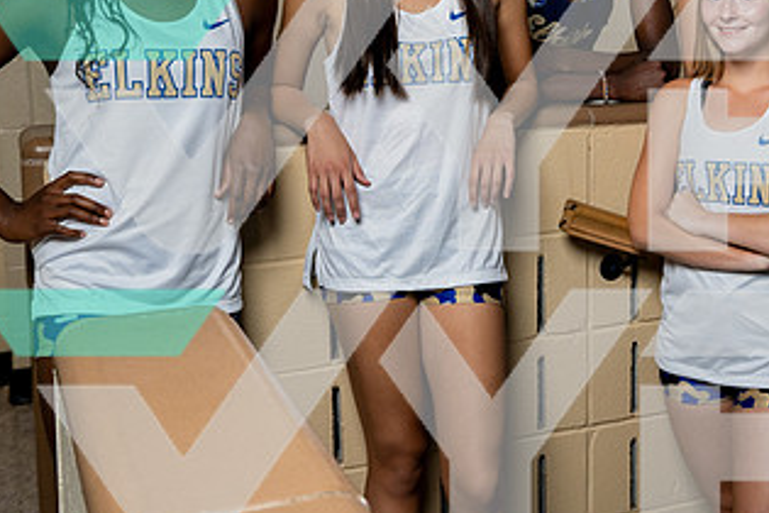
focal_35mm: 59
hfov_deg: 33.1
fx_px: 1260
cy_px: 123
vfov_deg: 22.8
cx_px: 601
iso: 320
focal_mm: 32
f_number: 5.6
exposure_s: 1/250
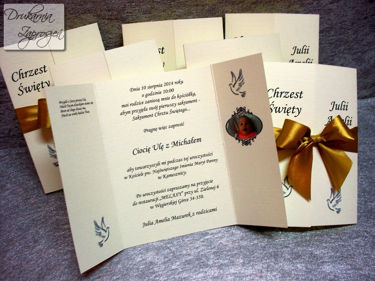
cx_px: 188
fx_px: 390
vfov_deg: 39.7
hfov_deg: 51.4
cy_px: 140
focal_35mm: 36
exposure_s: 1/60
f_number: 2.8
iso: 160
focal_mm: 7.54
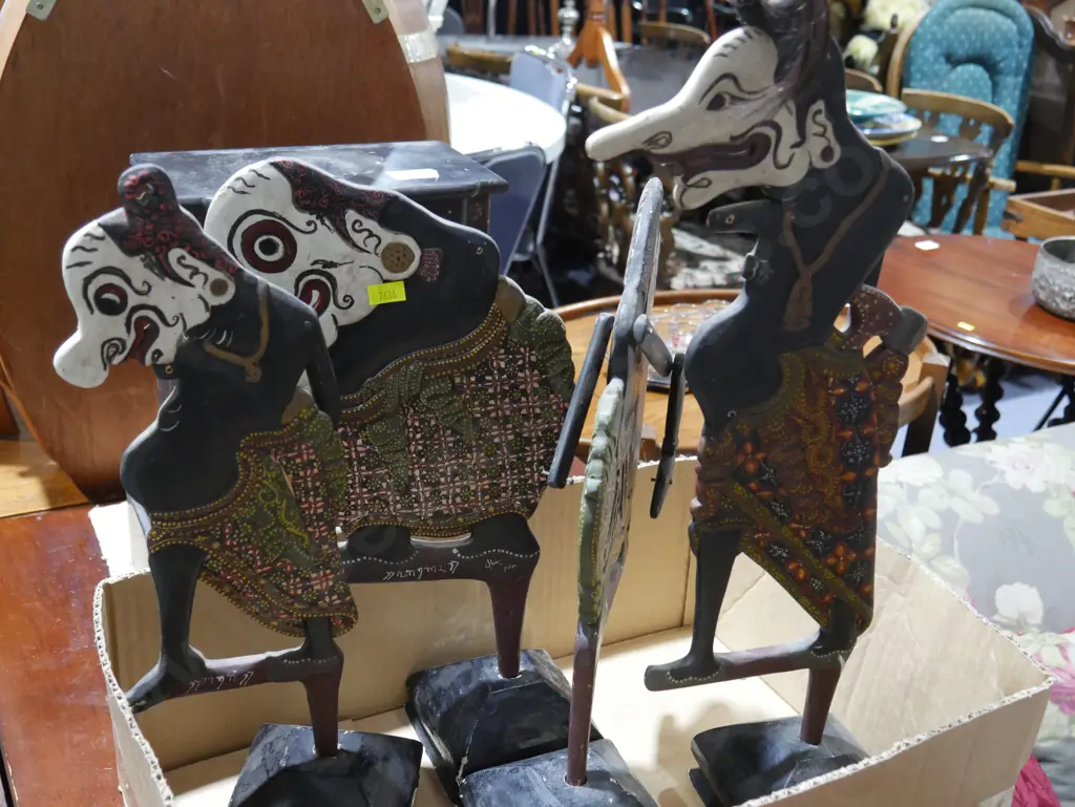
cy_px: 404
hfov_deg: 46.8
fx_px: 1243
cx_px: 538
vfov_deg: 36.0
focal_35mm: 40
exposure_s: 1/60
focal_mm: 20
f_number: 4.4
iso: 1250
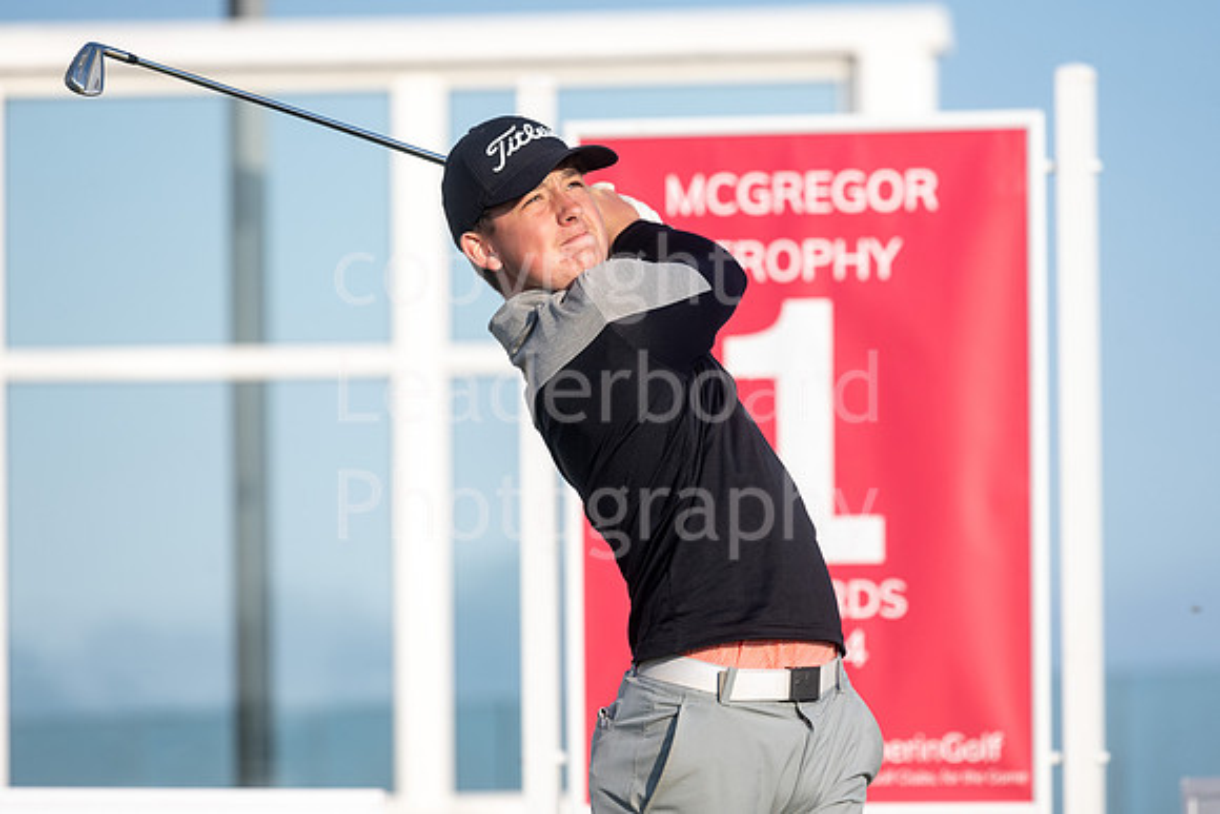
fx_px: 11241
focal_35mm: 332
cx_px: 666
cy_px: 389
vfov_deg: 4.1
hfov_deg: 6.2
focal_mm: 300
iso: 160
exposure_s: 1/800
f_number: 5.6
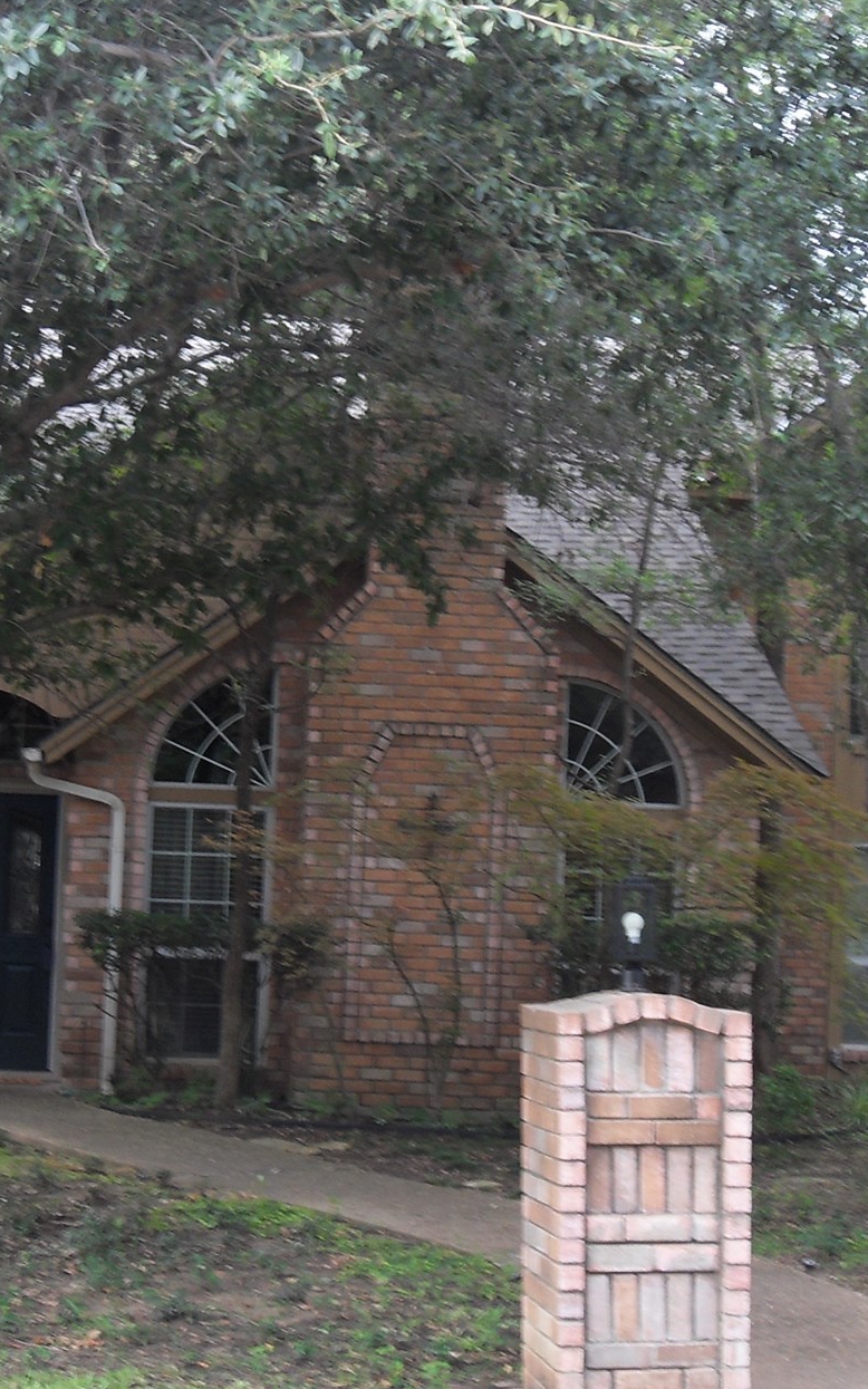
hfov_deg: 17.3
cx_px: 300
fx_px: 2839
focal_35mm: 75
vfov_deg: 27.5
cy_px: 740
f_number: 3.9
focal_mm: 7.9
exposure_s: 1/45
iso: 80
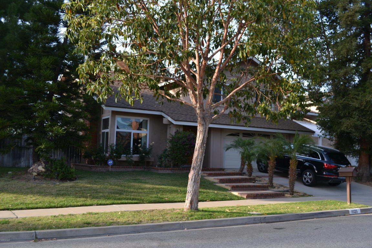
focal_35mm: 36
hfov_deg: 53.1
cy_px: 124
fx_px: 372
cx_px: 186
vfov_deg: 36.9
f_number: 5.6
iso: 125
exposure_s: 1/125
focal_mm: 24
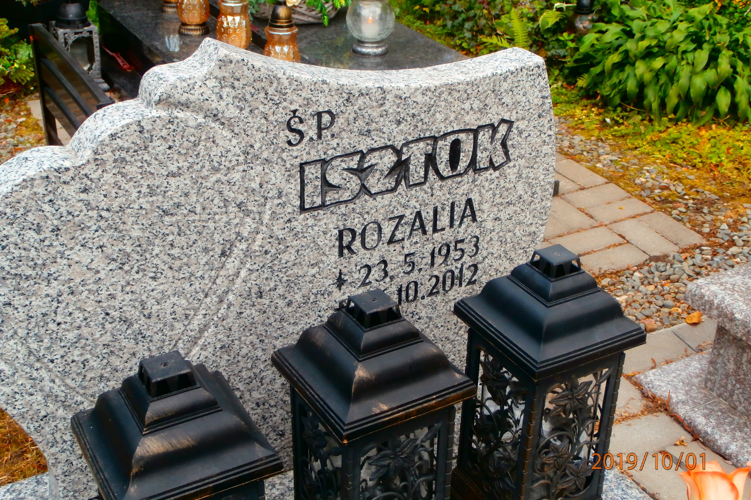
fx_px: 1022
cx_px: 375
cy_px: 238
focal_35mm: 49
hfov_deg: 40.3
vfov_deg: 27.5
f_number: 4.2
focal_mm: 8.29
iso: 100
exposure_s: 1/160
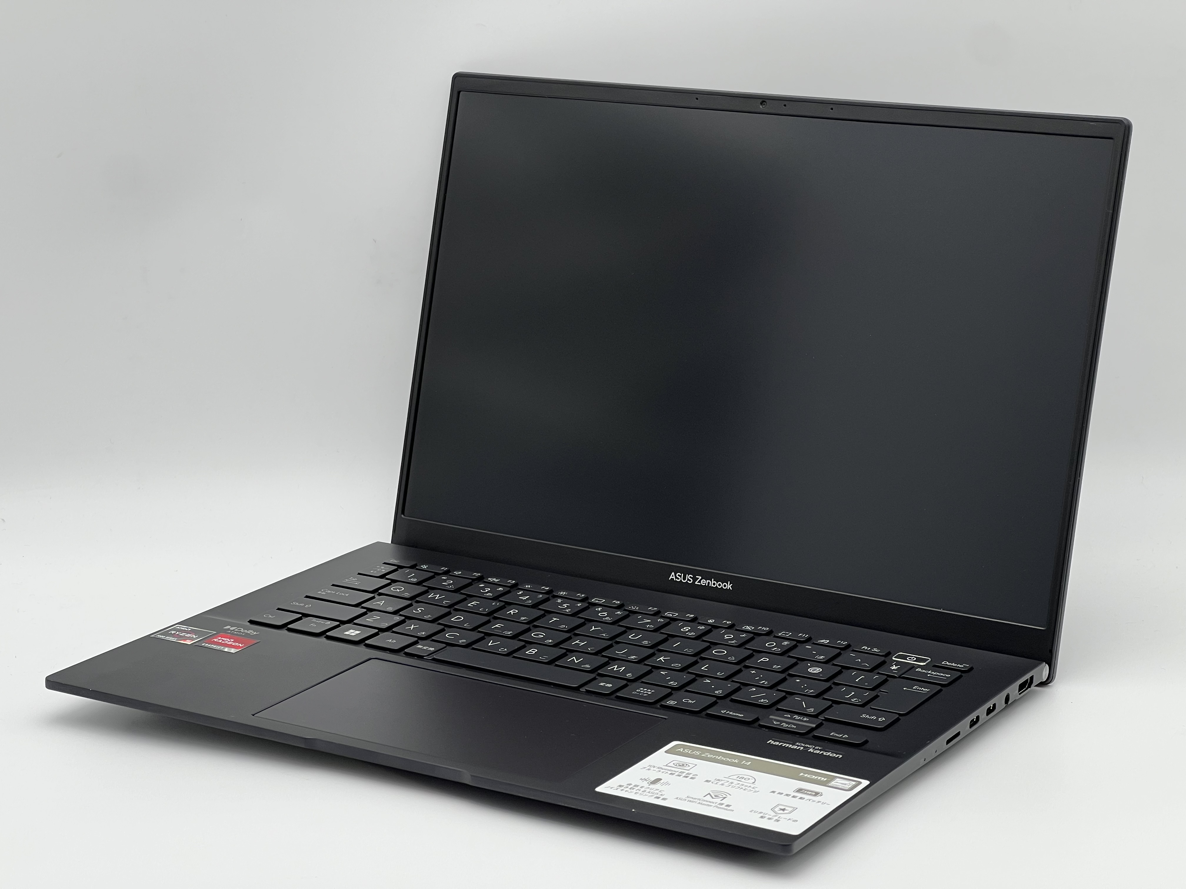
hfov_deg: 25.3
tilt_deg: -14.0
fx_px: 2638
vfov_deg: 19.1
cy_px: 444
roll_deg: +1.2
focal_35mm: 77
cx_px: 593
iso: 32
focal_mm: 9
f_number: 2.8
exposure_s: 1/100
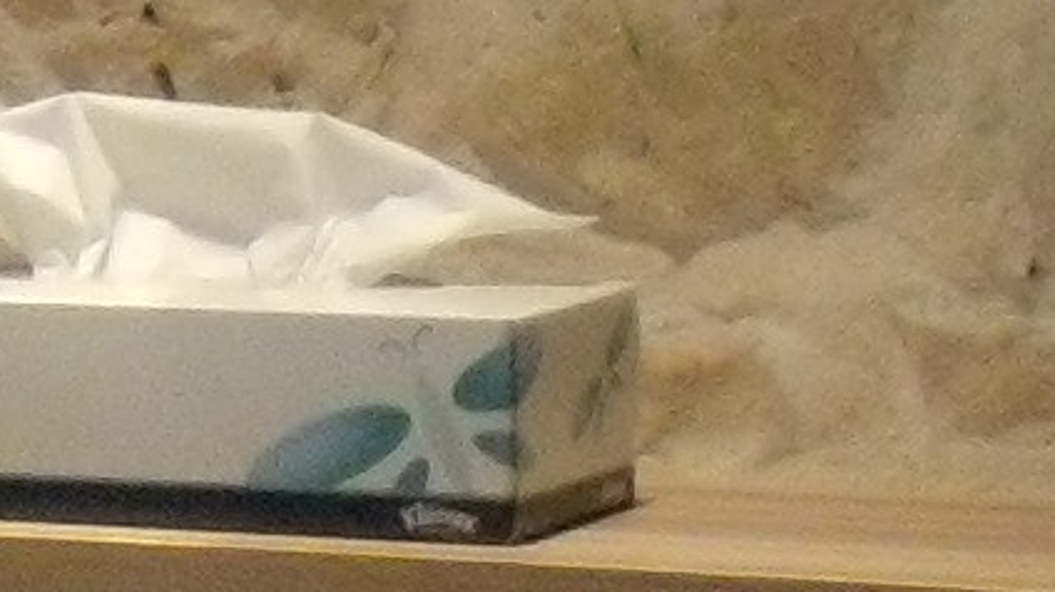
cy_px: 1587
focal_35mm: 302
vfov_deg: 3.9
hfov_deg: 7.0
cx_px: -732
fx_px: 8444
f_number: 3.6
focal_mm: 6.4
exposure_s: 1/40
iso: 400
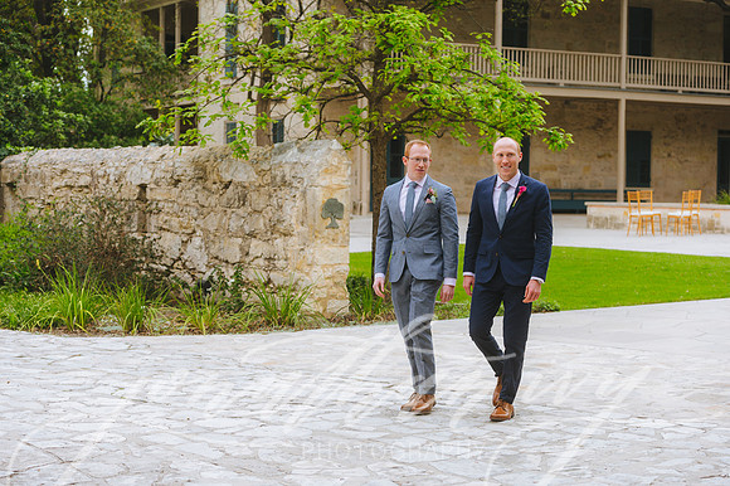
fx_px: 1520
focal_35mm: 75
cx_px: 365
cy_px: 243
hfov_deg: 27.0
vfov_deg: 18.2
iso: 400
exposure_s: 1/1000
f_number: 2.8
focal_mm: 75
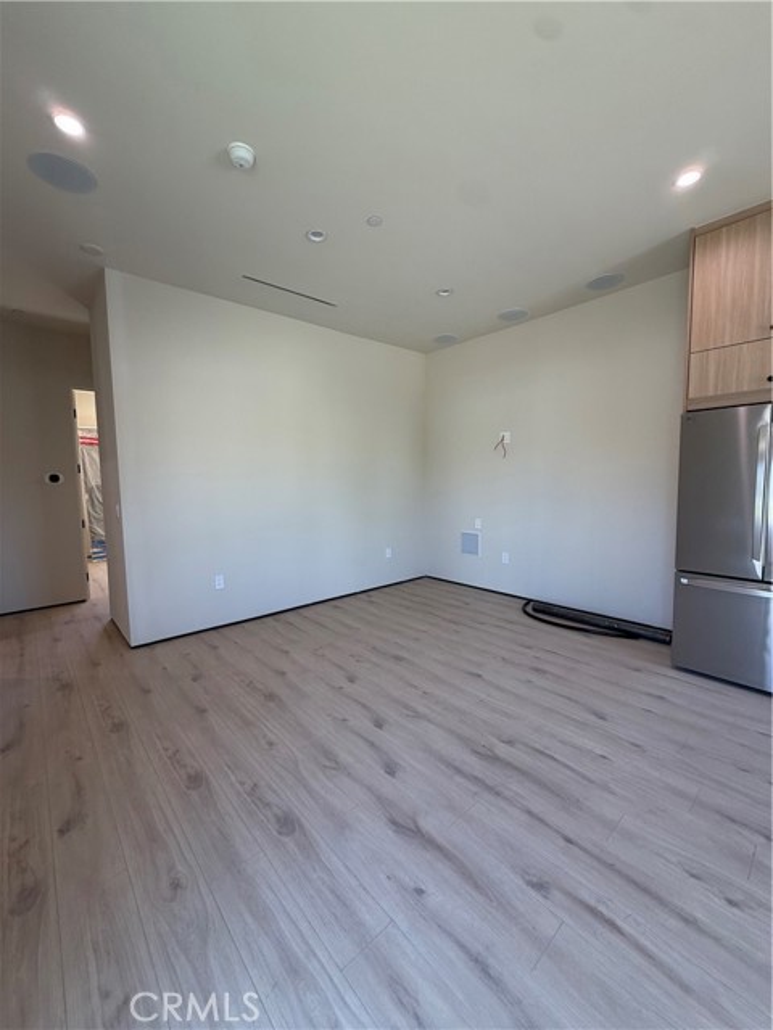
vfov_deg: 102.1
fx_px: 417
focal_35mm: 14
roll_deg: +0.7
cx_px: 386
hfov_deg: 85.7
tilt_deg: -4.1
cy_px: 515
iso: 125
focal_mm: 2.22
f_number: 2.2
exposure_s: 1/120
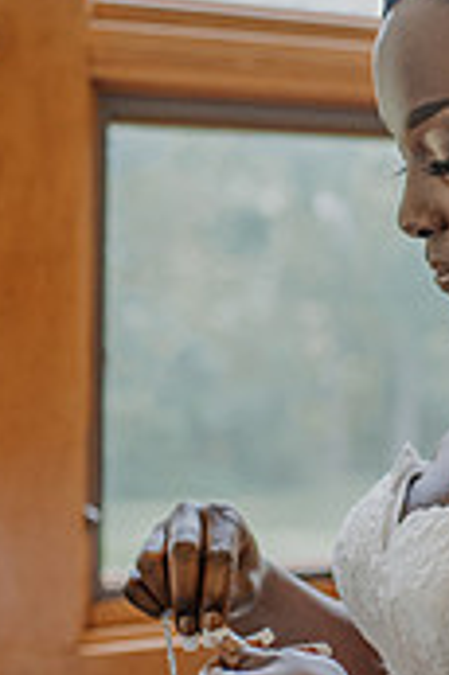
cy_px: 351
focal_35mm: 91
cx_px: 527
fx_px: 1706
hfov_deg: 14.6
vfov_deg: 22.4
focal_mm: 35
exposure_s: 1/1000
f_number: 2.2
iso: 900
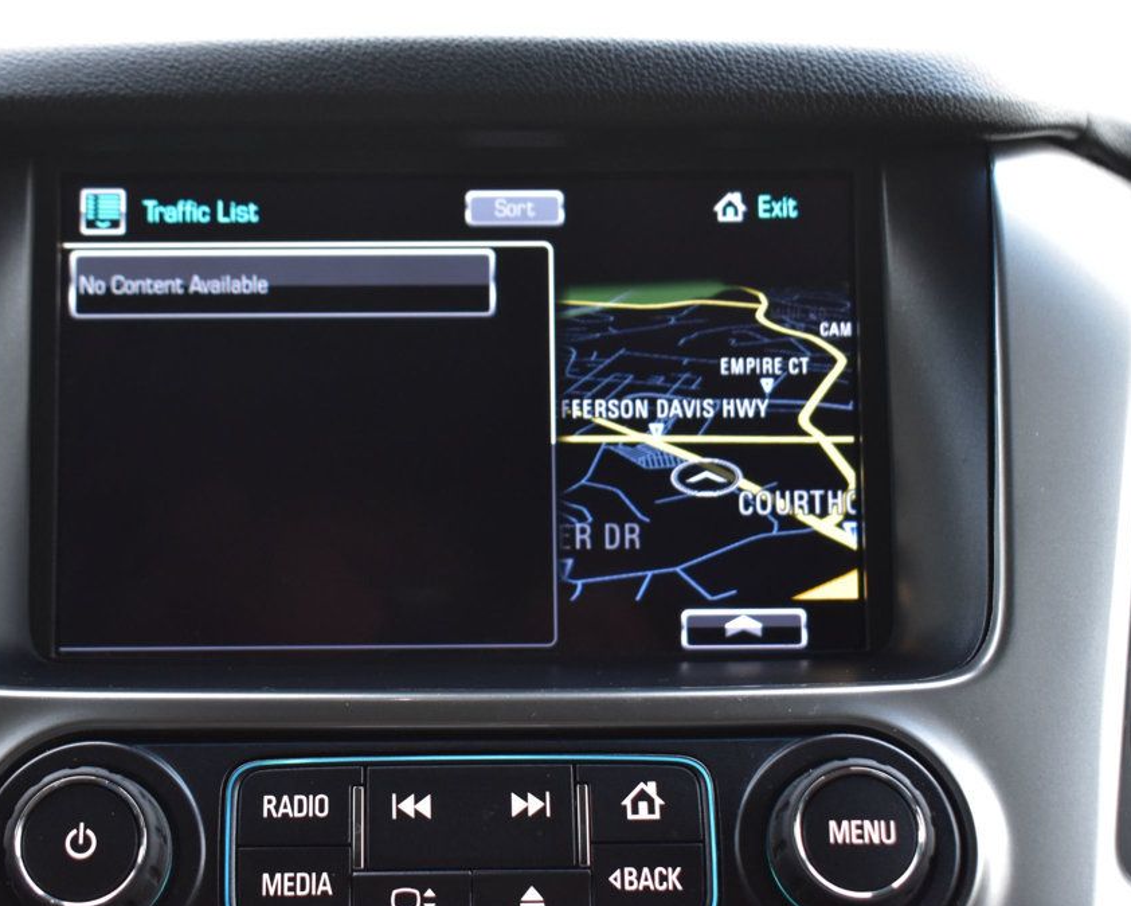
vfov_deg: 23.5
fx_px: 2176
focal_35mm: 65
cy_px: 453
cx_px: 481
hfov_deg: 29.1
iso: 1250
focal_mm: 38
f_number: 6.3
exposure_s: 1/15
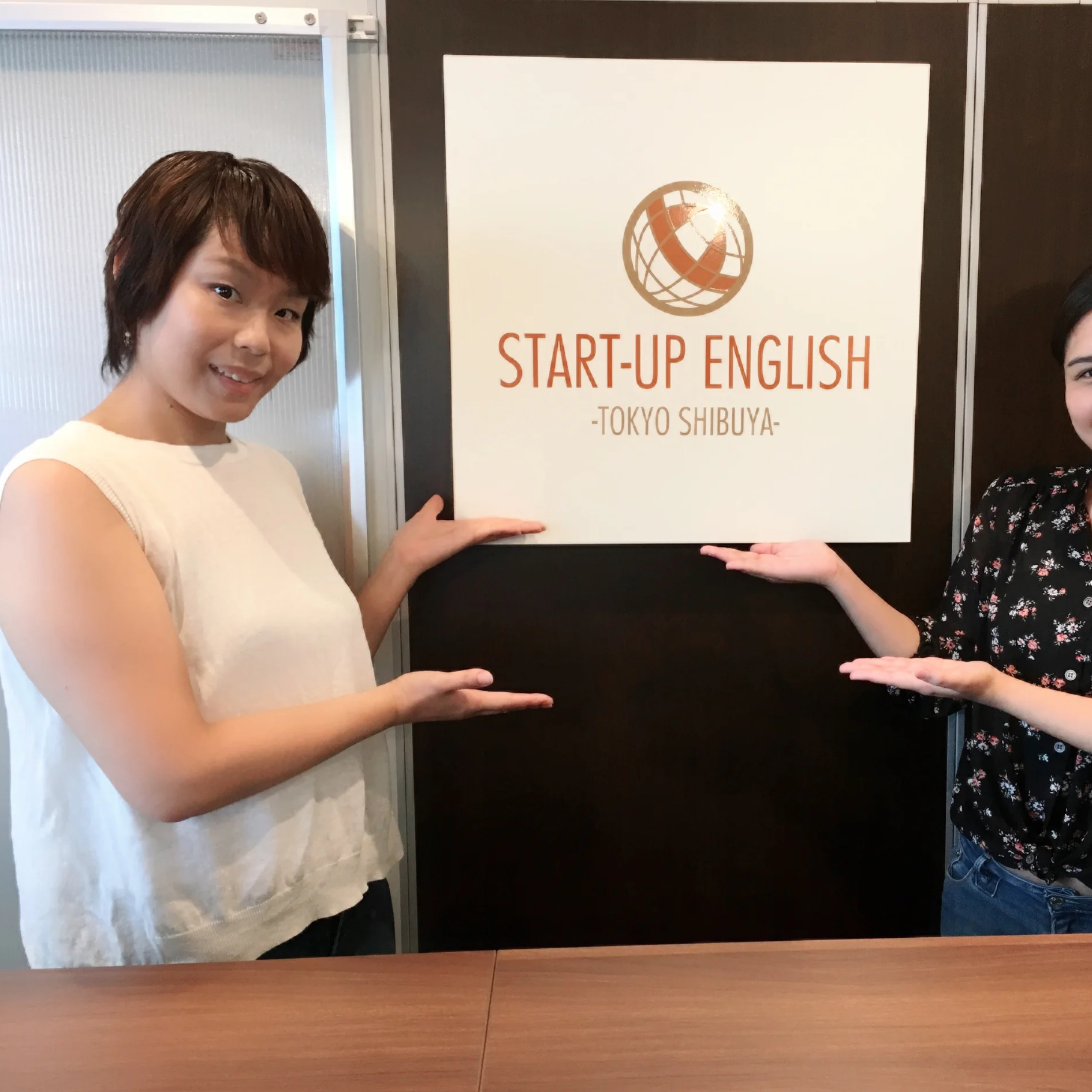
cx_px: 651
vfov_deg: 47.2
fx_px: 1249
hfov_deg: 47.0
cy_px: 559
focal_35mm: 35
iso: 80
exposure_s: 1/30
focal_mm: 4.15
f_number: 2.2
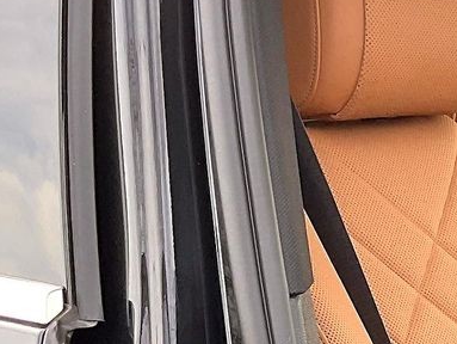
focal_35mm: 121
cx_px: 680
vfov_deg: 11.8
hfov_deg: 15.1
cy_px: 491
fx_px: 1599
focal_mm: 3
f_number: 1.8
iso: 25
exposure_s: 1/122
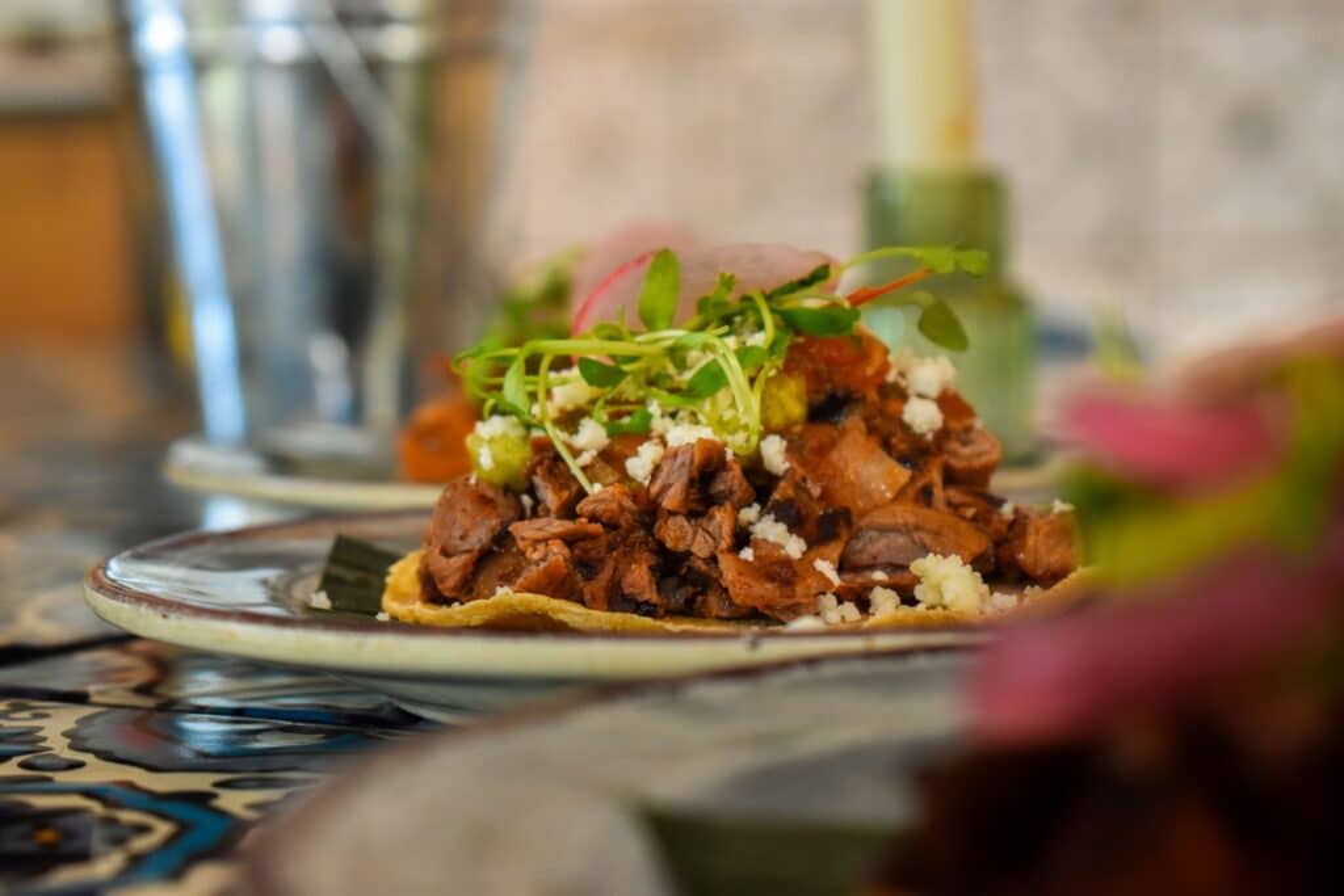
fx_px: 3080
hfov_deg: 24.6
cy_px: 448
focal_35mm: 82
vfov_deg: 16.6
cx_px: 672
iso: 1400
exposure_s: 1/60
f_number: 5.6
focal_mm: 55
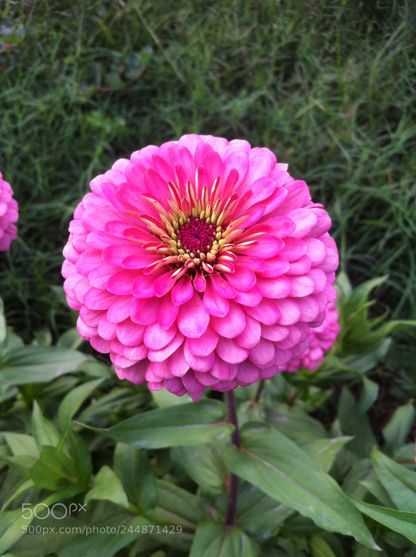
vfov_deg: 52.7
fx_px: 562
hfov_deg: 40.6
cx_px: 208
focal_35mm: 35
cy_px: 278
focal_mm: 3.85
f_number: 2.8
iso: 80
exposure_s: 1/152
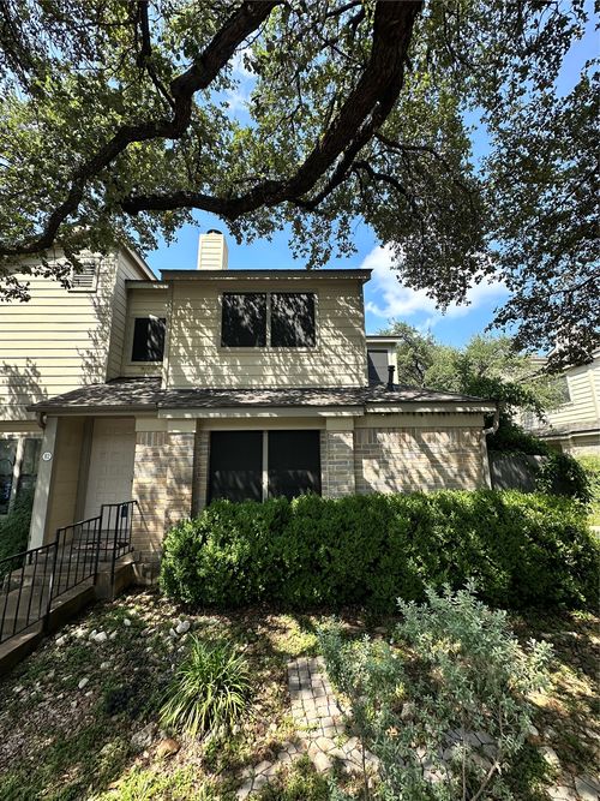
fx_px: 324
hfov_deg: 85.7
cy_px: 400
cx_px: 300
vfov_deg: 102.1
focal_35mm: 14
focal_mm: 2.22
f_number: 2.2
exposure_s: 1/1033
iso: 40
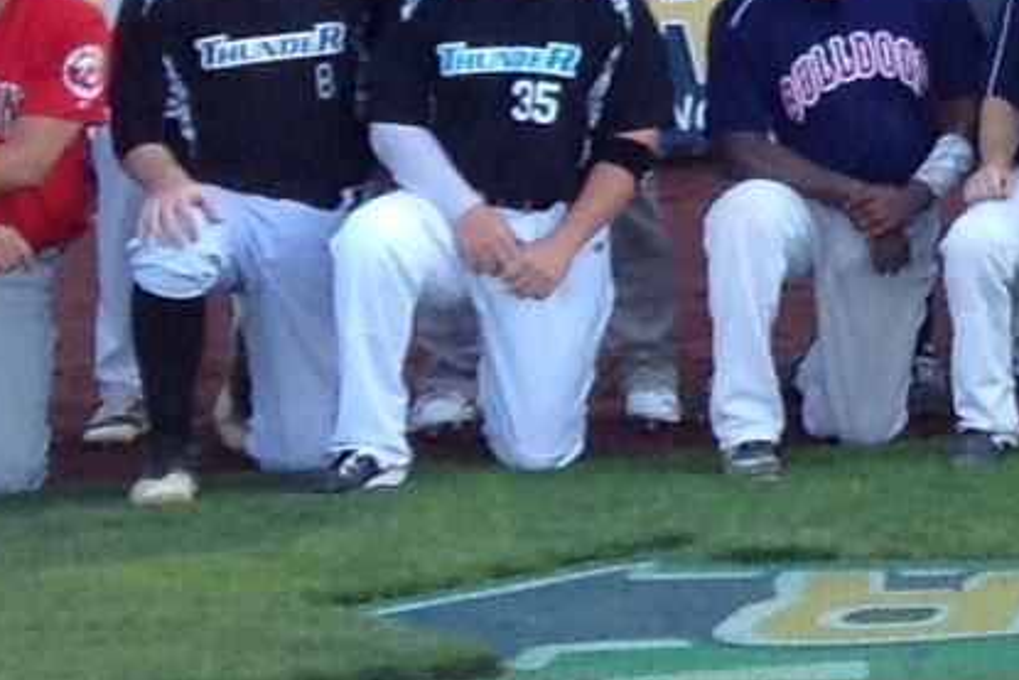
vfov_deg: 6.4
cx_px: 1969
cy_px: -96
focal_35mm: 214
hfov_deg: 9.1
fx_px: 6059
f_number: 2.4
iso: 25
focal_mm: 3.3
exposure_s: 1/171
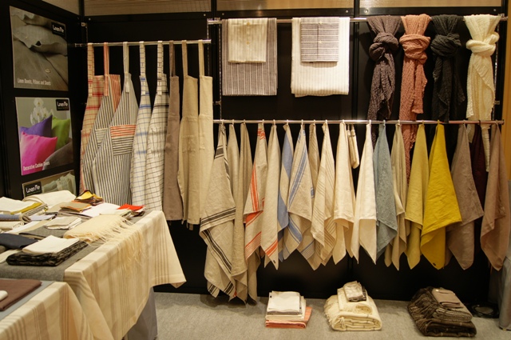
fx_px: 425
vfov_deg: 43.5
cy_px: 170
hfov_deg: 62.0
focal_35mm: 30
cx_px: 256
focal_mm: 20
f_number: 4
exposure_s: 1/40
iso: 400
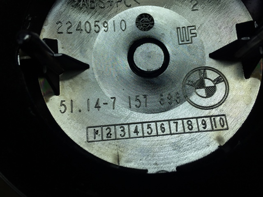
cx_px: 132
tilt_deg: -50.6
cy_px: 98
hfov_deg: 61.7
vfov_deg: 48.2
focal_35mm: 29
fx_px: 220
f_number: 2.2
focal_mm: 4.15
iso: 32
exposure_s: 1/694
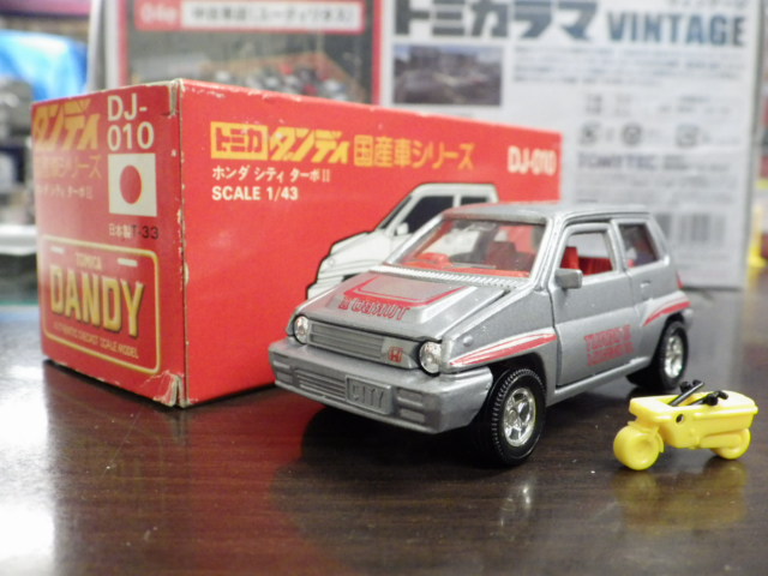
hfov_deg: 54.0
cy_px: 288
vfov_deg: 41.8
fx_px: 754
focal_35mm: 34
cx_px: 384
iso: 800
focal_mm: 6.2
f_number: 3.4
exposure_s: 1/40
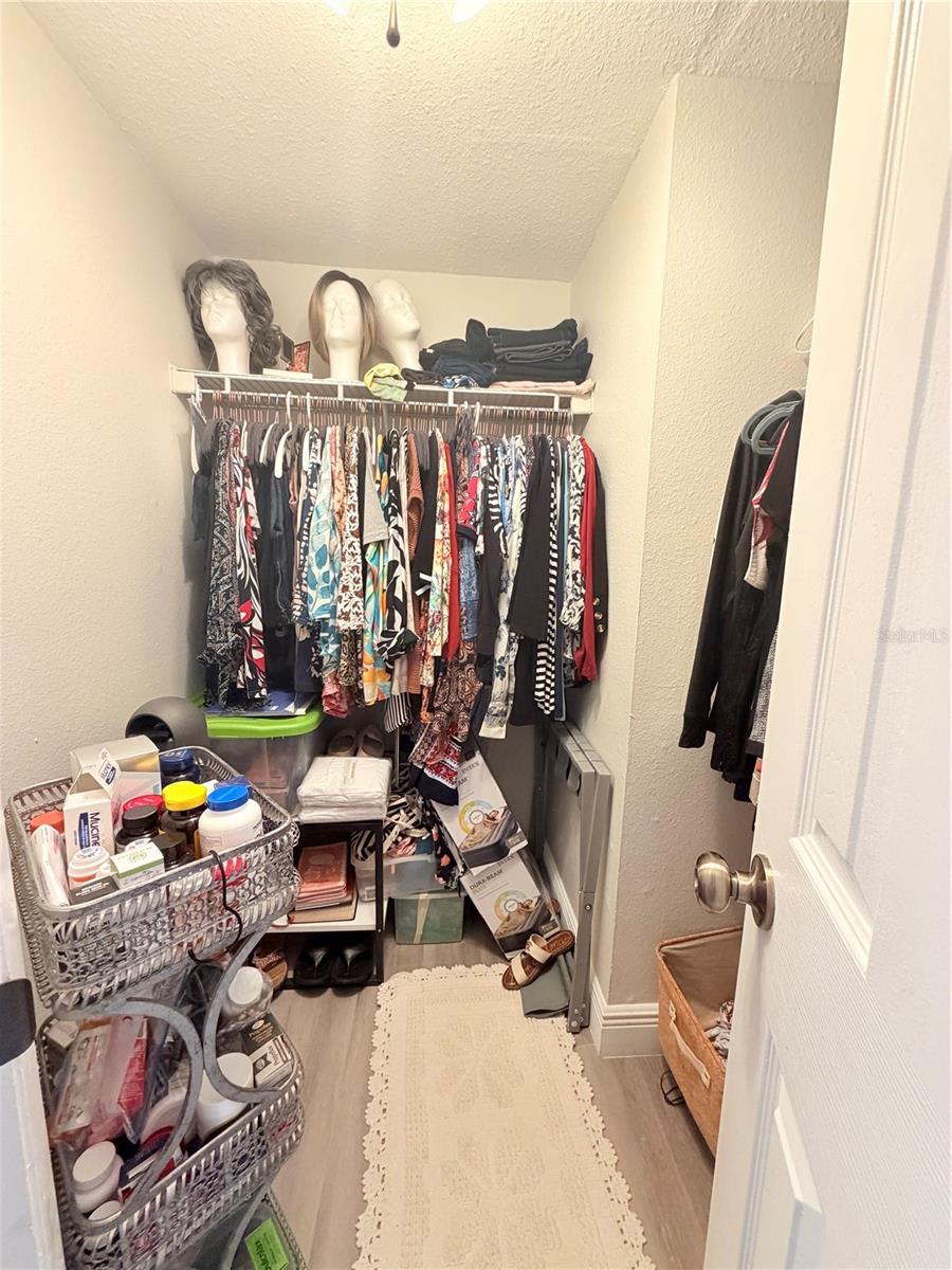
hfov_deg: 85.7
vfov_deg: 102.1
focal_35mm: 14
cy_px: 635
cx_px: 476
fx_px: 513
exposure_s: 1/60
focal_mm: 2.22
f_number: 2.2
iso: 250
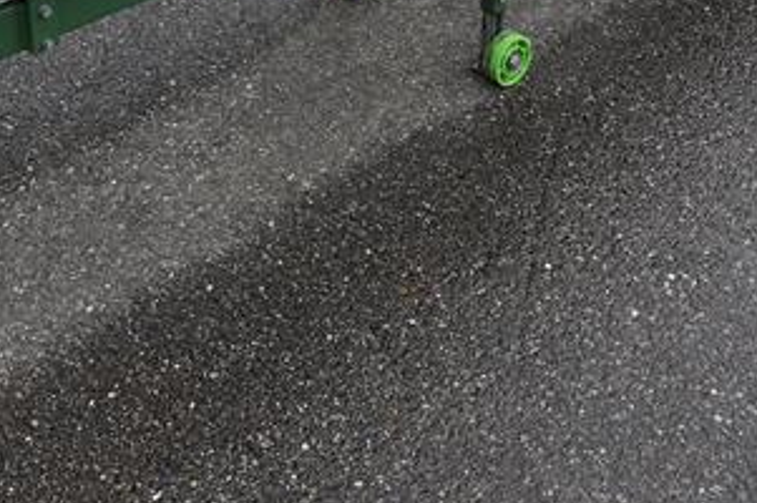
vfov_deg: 20.9
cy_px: -38
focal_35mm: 62
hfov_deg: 32.4
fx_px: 1302
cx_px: 319
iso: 100
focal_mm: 14
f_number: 6.3
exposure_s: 1/320
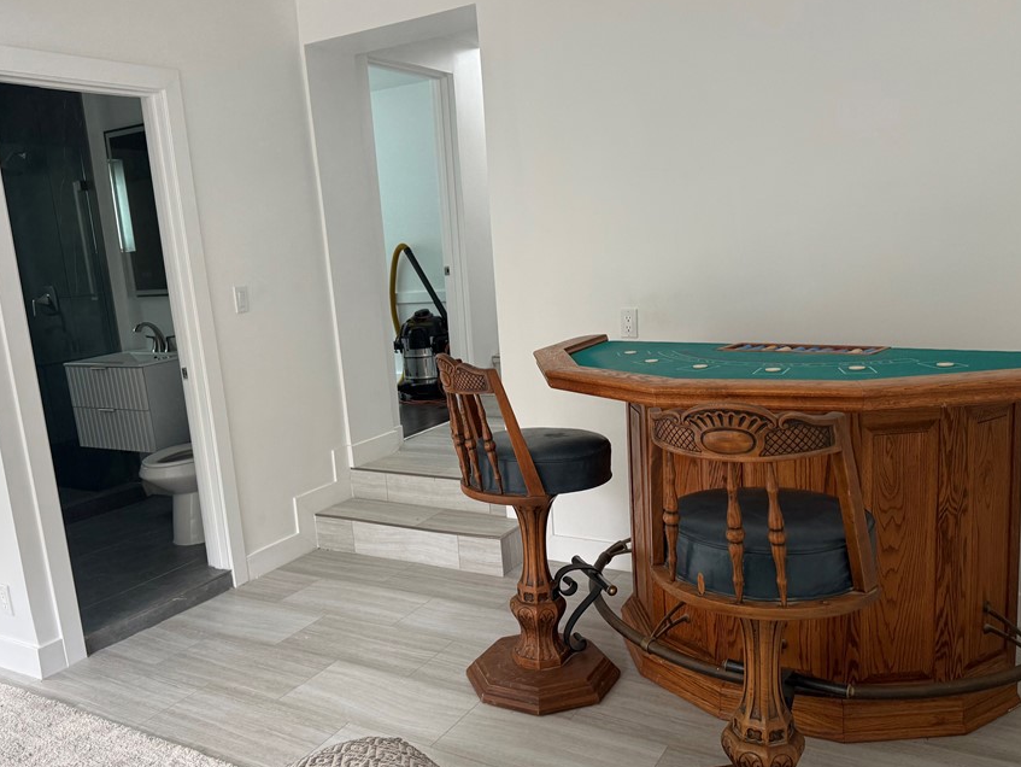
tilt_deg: -10.7
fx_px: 856
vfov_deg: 48.2
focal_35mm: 29
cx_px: 457
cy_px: 408
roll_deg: +4.0
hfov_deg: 61.5
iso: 200
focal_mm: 6.76
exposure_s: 1/66
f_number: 1.78
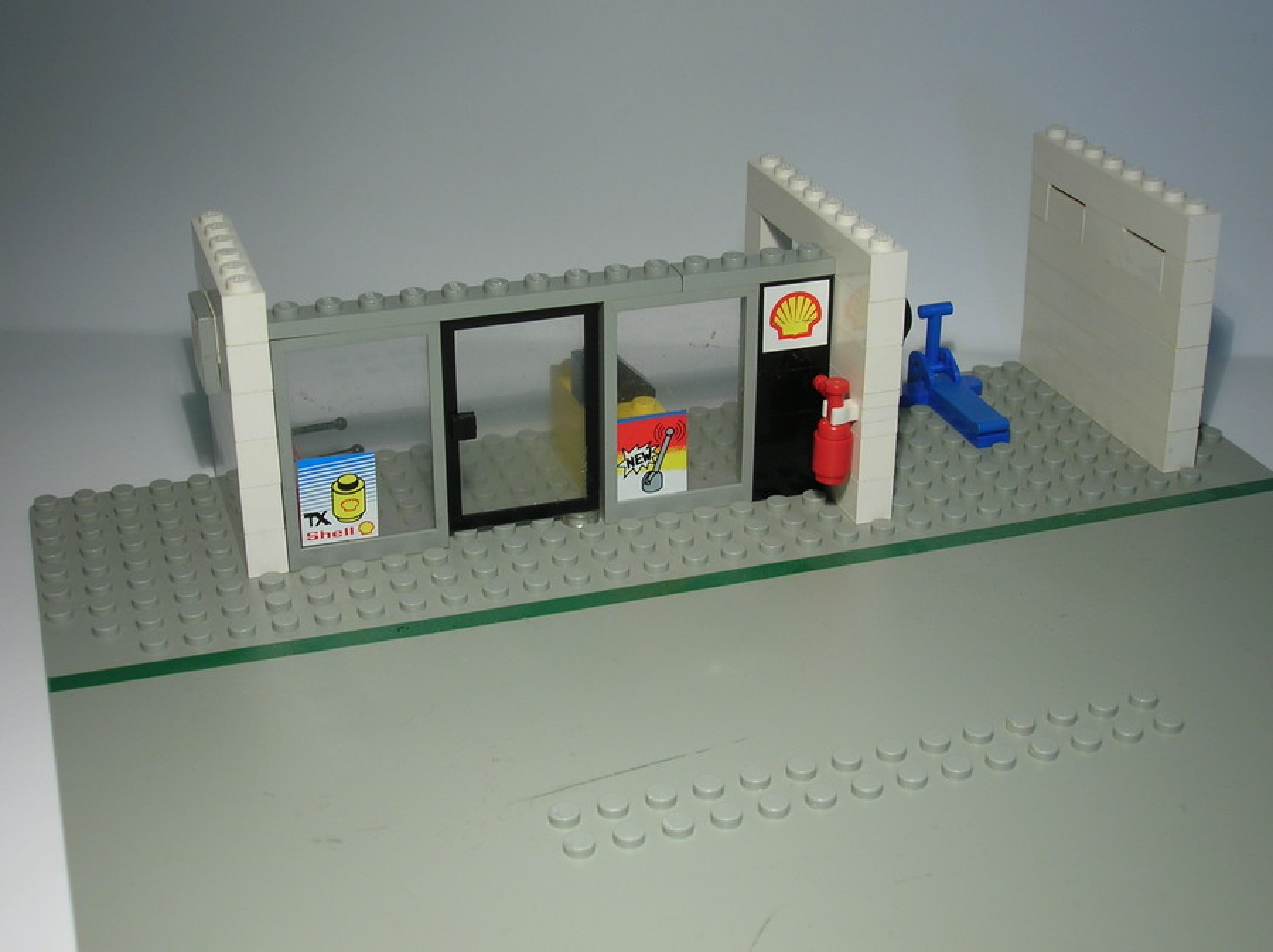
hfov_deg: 38.2
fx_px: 1837
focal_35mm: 50
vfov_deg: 29.1
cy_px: 476
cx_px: 636
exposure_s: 1/26.8
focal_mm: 8.4
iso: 50
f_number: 3.3
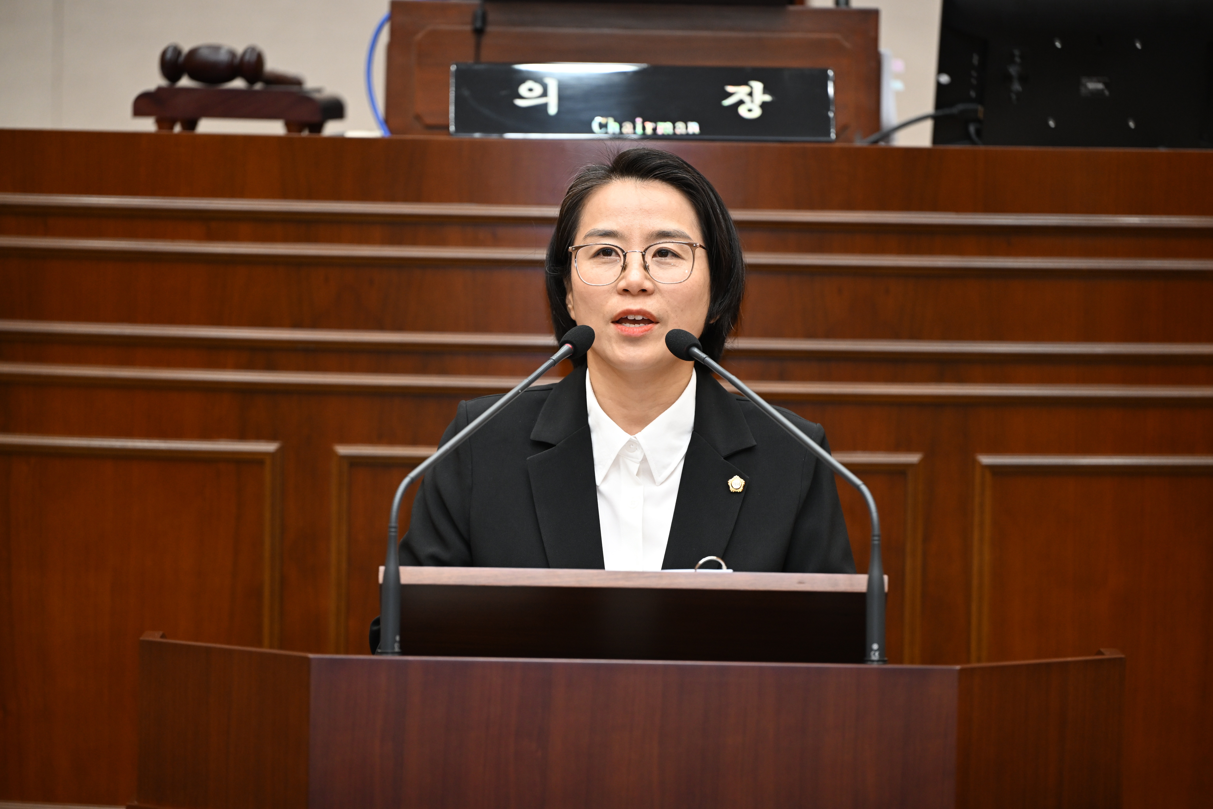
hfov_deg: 10.3
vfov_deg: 6.9
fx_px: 6738
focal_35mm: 200
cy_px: 404
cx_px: 606
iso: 1000
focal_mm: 200
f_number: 3.2
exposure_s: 1/200
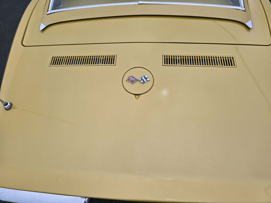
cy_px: 102
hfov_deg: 73.9
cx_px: 136
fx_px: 180
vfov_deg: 58.9
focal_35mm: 23
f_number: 1.7
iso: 12
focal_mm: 6.3
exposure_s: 1/1019
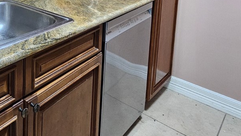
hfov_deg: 49.1
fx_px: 230
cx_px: 23
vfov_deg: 28.0
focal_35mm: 36
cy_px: -34
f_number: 2.2
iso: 400
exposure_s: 1/30
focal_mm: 2.2
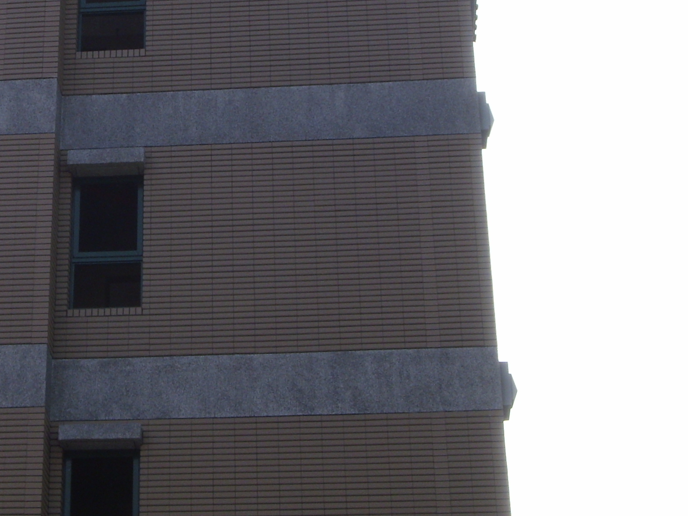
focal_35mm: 83
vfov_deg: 17.6
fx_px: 1650
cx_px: 115
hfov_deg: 23.1
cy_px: 98
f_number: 6.7
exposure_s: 1/125
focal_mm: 8.3
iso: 50
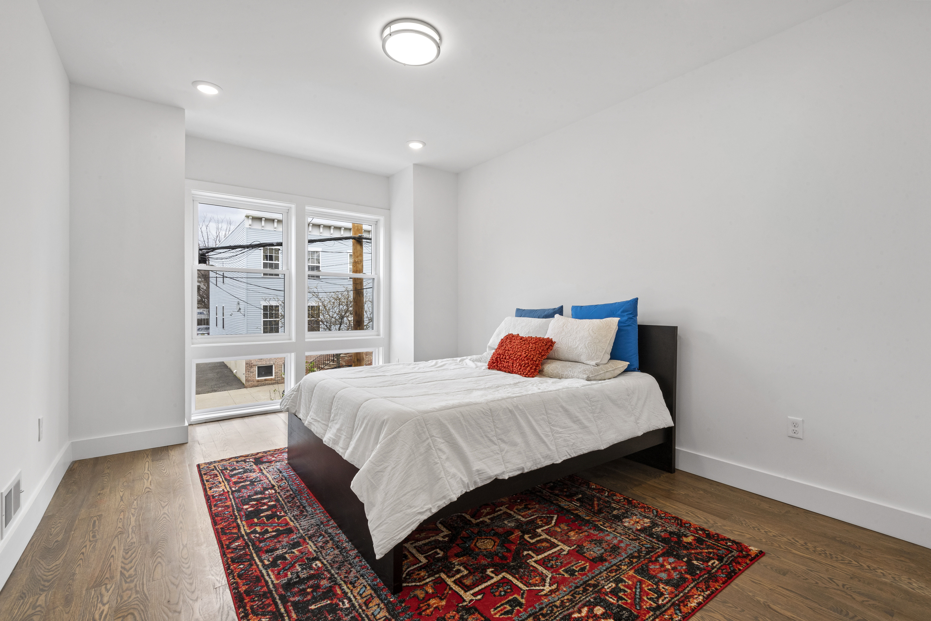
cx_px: 466
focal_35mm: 16
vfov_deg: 73.8
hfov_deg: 96.7
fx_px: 414
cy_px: 310
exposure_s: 1/10
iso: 400
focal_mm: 16
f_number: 18
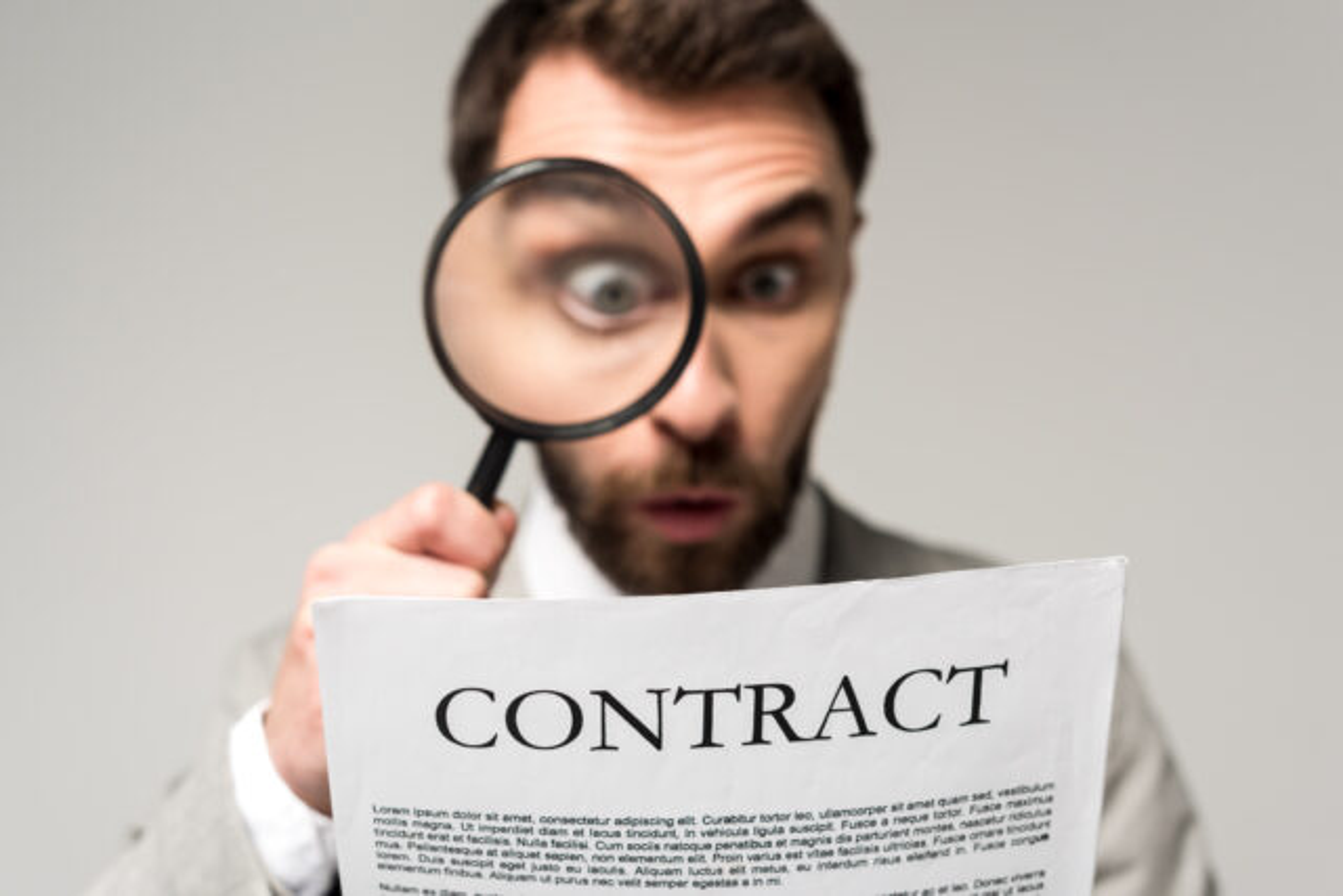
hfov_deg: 39.6
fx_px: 1866
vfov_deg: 27.0
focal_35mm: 50
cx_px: 672
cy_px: 448
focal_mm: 50
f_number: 5
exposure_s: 1/160
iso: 125
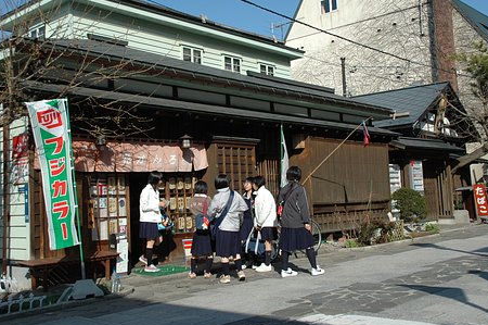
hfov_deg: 47.4
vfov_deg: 32.5
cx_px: 217
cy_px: 150
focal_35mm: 41
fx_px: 555
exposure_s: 1/800
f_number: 6.3
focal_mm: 24
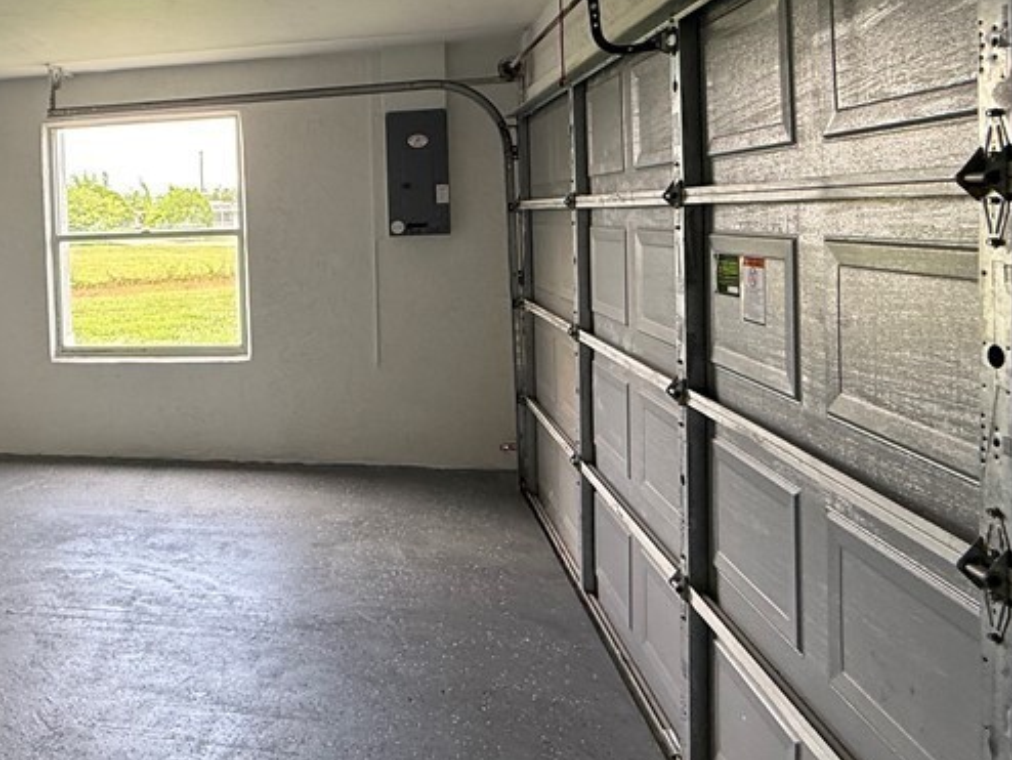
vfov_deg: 47.4
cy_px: 248
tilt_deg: -1.0
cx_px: 188
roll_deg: +1.6
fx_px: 848
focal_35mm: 29
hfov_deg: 56.7
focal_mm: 2.22
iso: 125
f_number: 2.2
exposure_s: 1/99
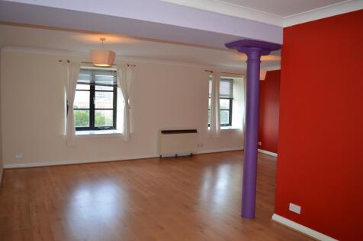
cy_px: 120
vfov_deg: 47.9
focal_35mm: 27
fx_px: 272
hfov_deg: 67.4
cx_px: 182
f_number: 3.5
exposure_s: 1/200
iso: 320
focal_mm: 18
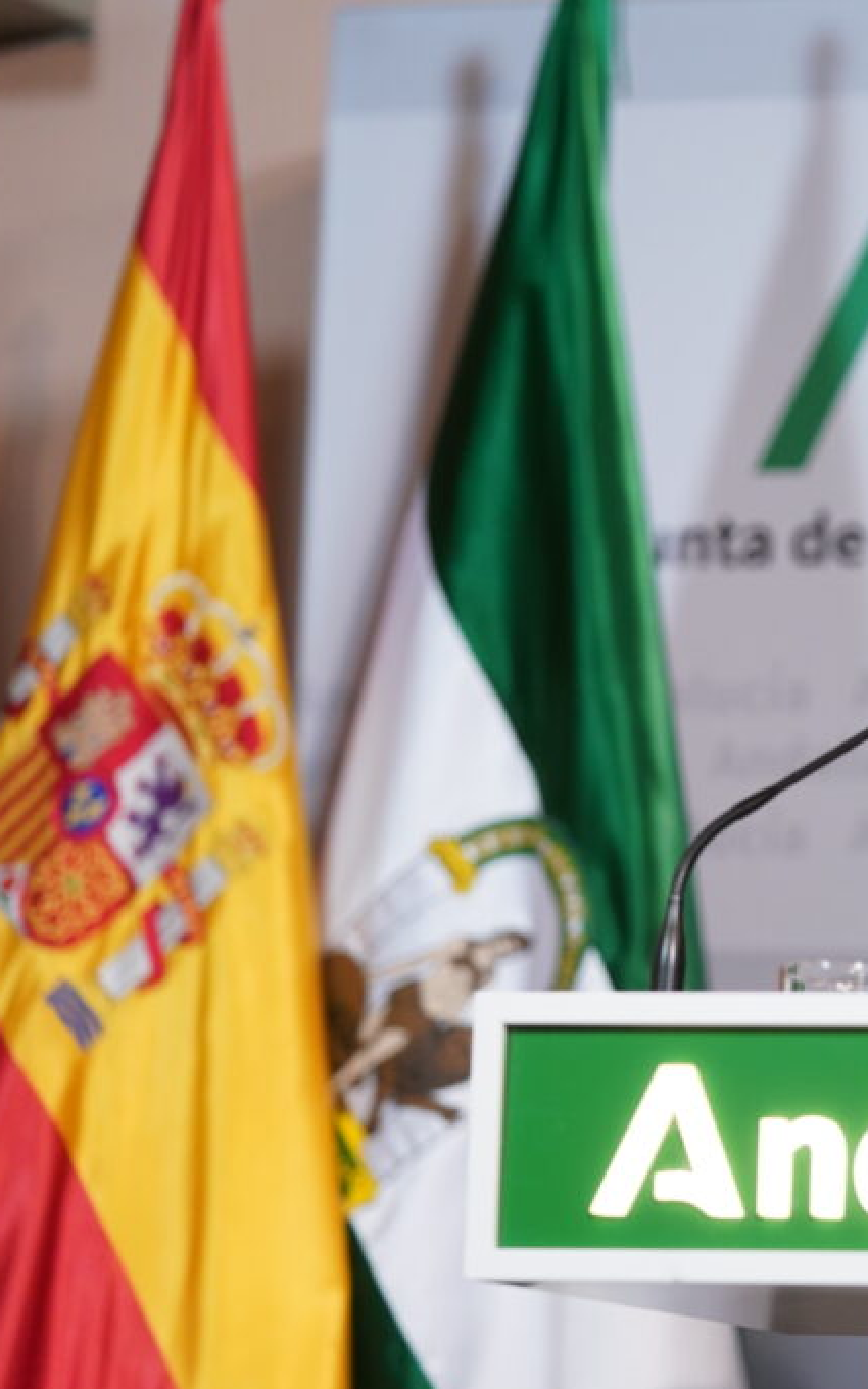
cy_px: 696
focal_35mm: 158
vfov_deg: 13.2
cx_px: 1017
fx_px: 5980
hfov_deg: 8.2
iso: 2000
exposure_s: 1/320
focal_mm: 103
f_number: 2.8
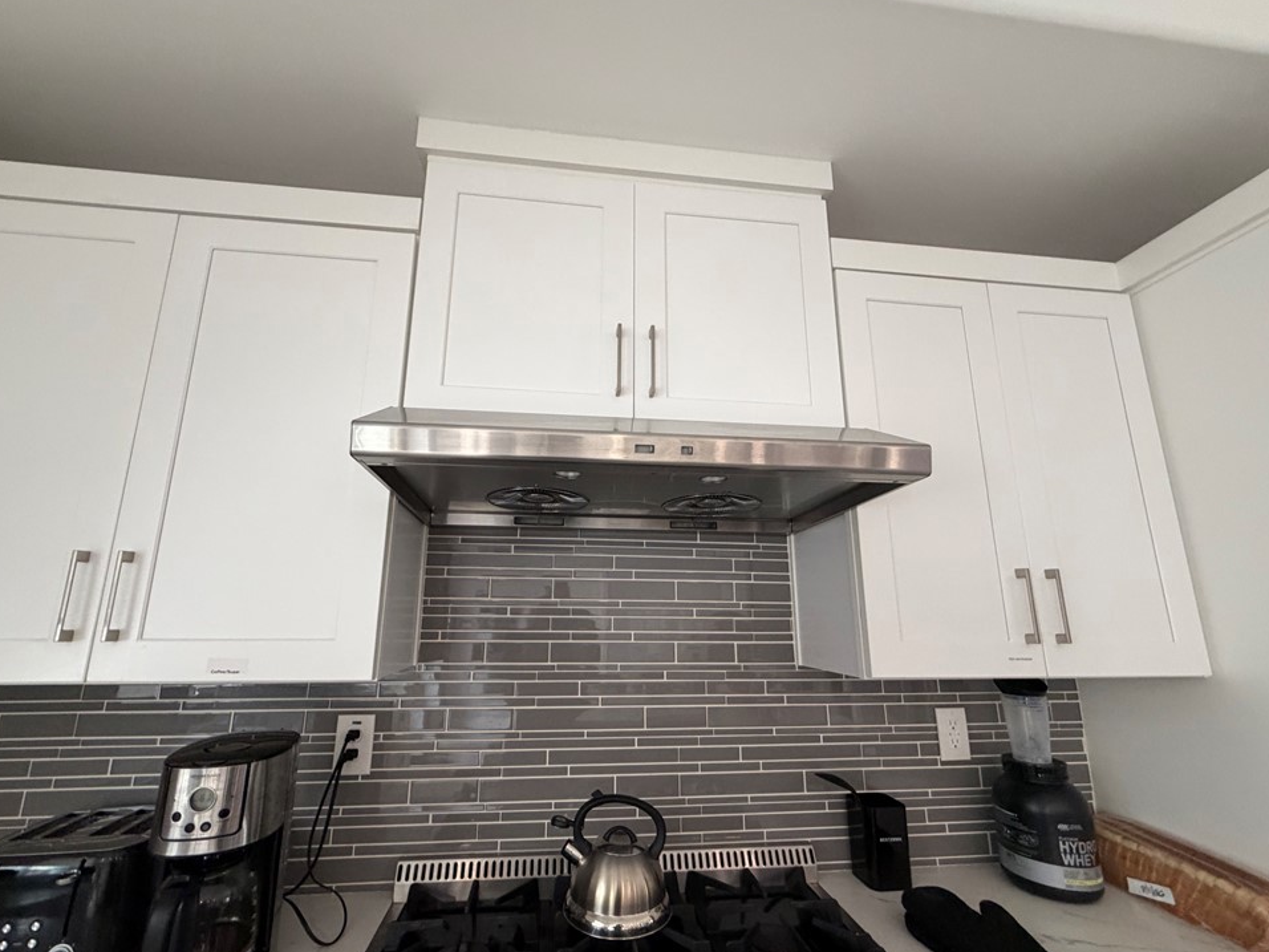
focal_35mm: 15
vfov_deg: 81.7
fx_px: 550
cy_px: 494
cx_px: 620
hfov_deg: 98.2
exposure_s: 1/60
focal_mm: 2.22
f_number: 2.2
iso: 320
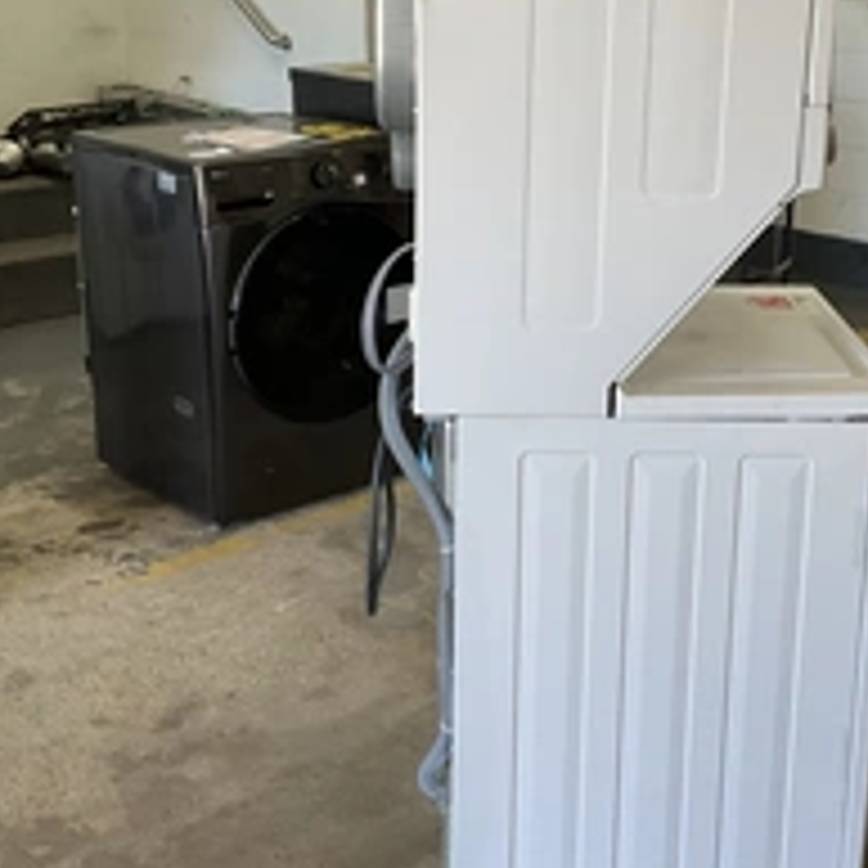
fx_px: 1504
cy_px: 324
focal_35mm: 53
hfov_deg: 31.9
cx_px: 598
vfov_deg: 32.1
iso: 64
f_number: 1.8
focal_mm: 3
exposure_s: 1/120
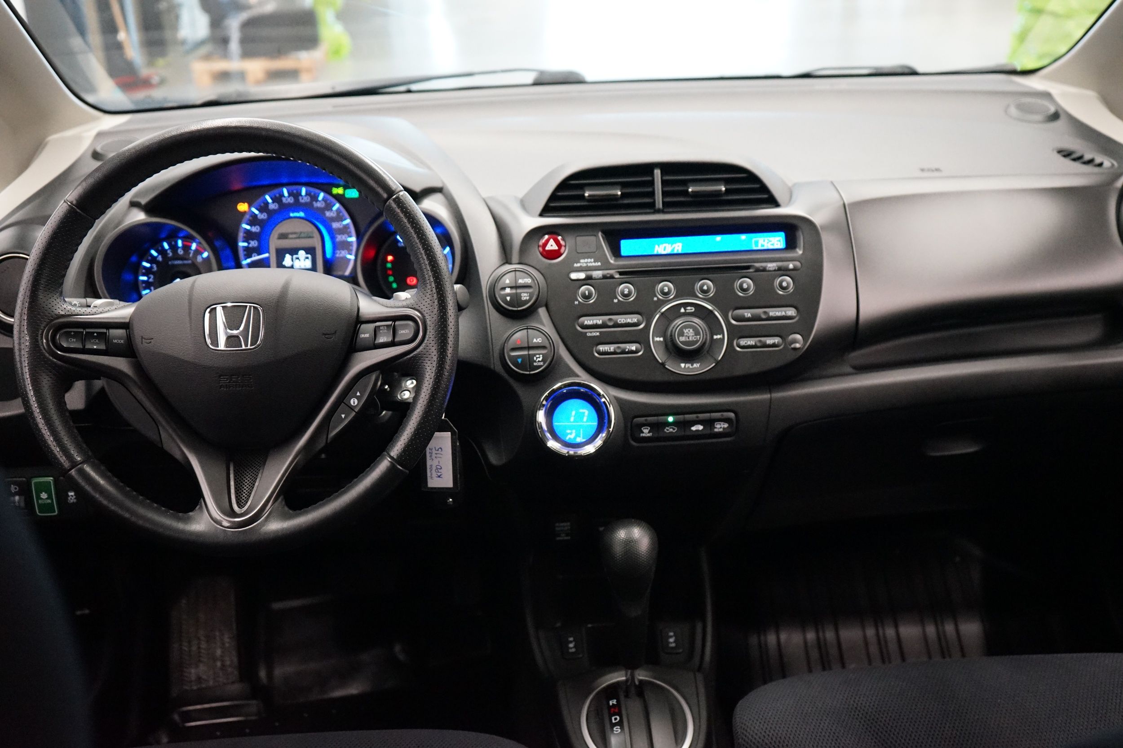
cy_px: 374
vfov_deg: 35.9
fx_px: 1154
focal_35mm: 37
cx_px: 562
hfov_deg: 51.9
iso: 6400
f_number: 4
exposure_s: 1/160
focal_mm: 37
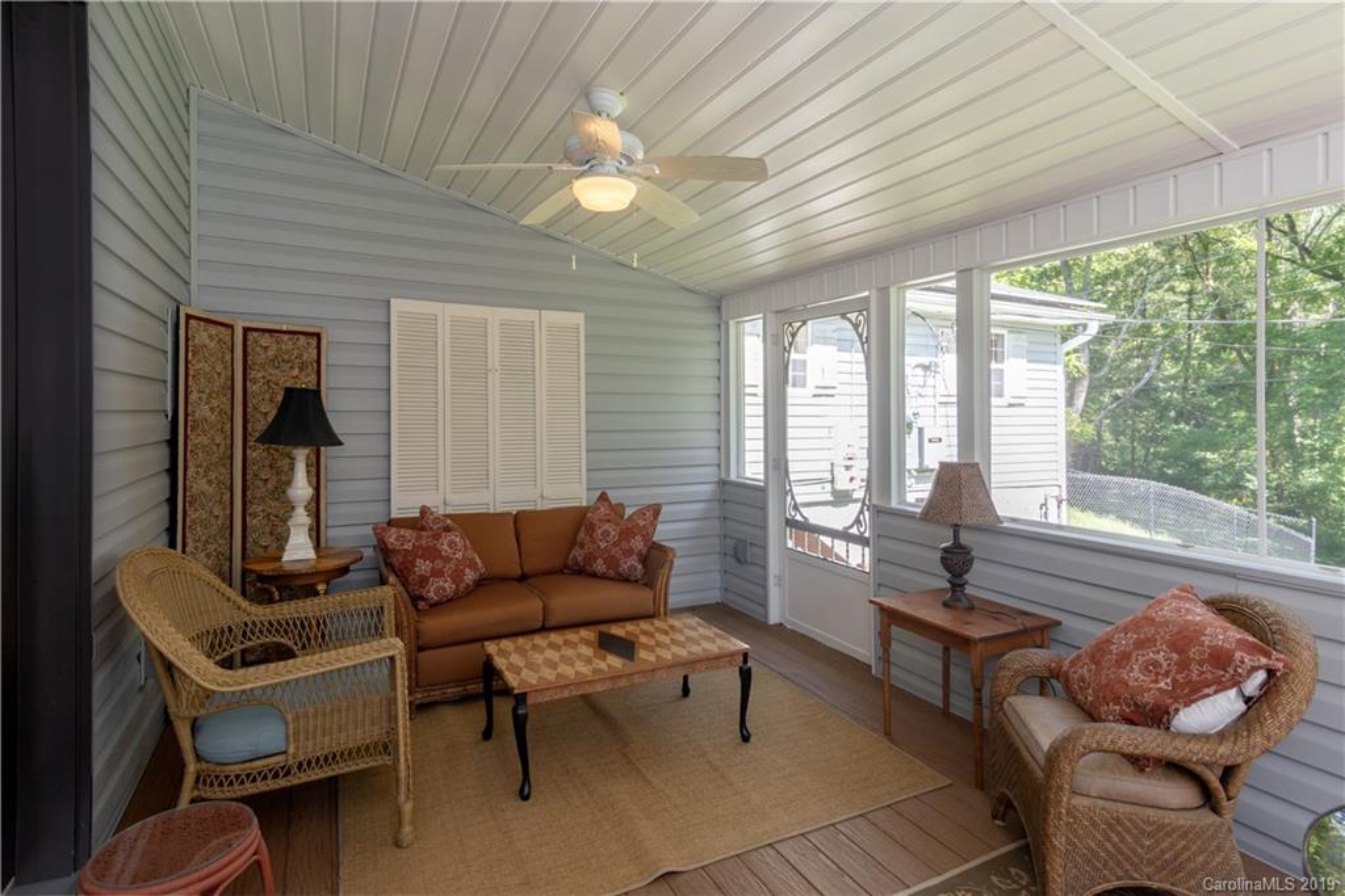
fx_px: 635
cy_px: 448
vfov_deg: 70.5
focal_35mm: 17
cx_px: 672
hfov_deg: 93.3
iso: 320
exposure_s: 1/80
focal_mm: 17
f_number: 8
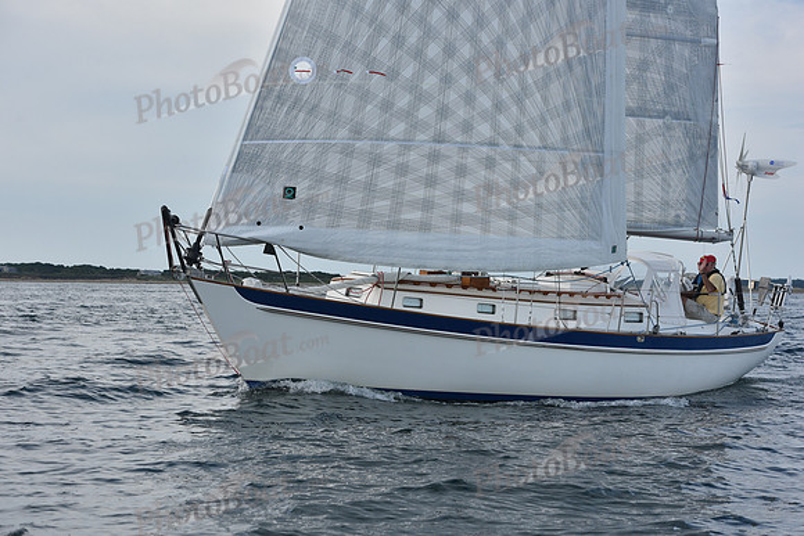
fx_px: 2055
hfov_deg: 22.1
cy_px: 268
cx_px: 402
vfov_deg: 14.9
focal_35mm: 92
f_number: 7.1
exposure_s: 1/1000
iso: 320
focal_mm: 92
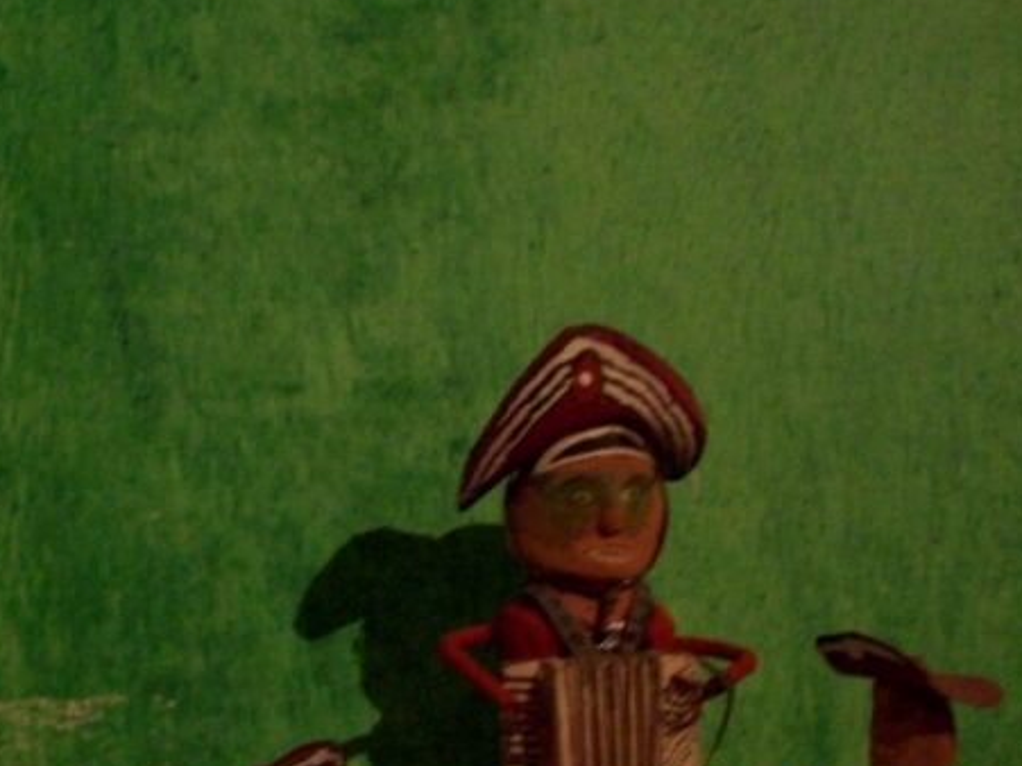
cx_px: -52
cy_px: 653
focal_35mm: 84
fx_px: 2479
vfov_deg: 17.4
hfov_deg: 22.2
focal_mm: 6.2
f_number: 2.8
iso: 200
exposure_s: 1/8
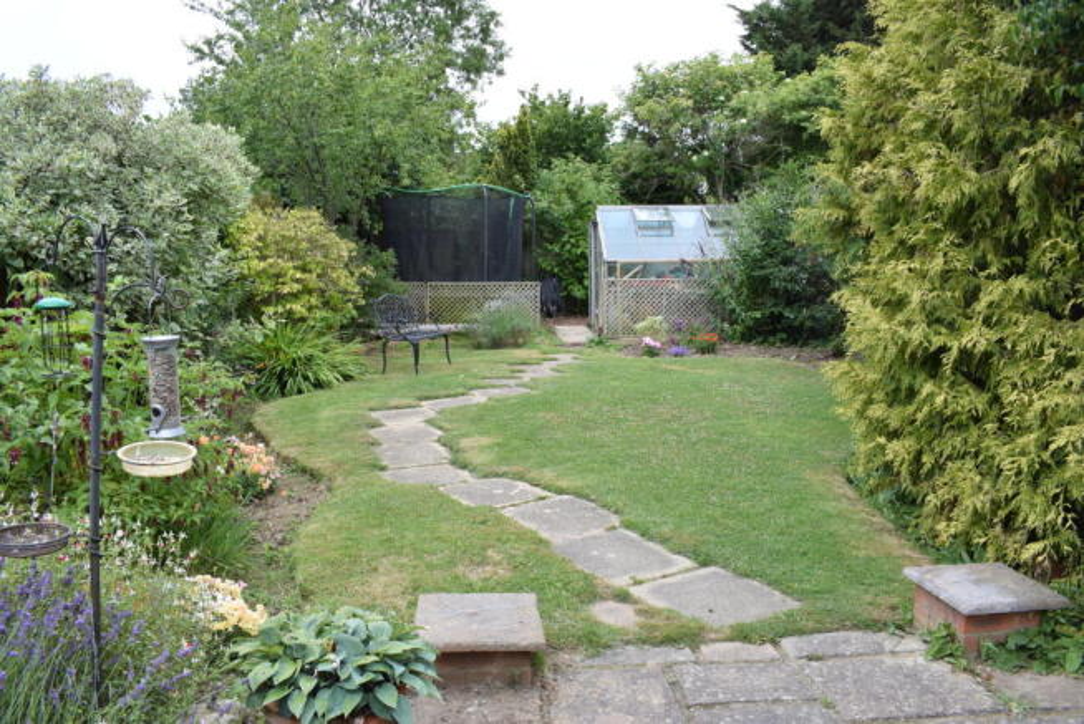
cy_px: 362
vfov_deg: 48.0
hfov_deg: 67.3
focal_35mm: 27
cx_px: 542
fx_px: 814
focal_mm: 18
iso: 800
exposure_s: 1/400
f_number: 10
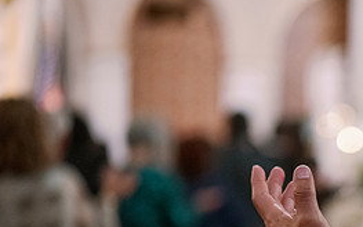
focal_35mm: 236
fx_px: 2333
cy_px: 247
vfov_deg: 5.5
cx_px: 389
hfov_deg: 8.8
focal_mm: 105
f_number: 2.8
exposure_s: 1/100
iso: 3200
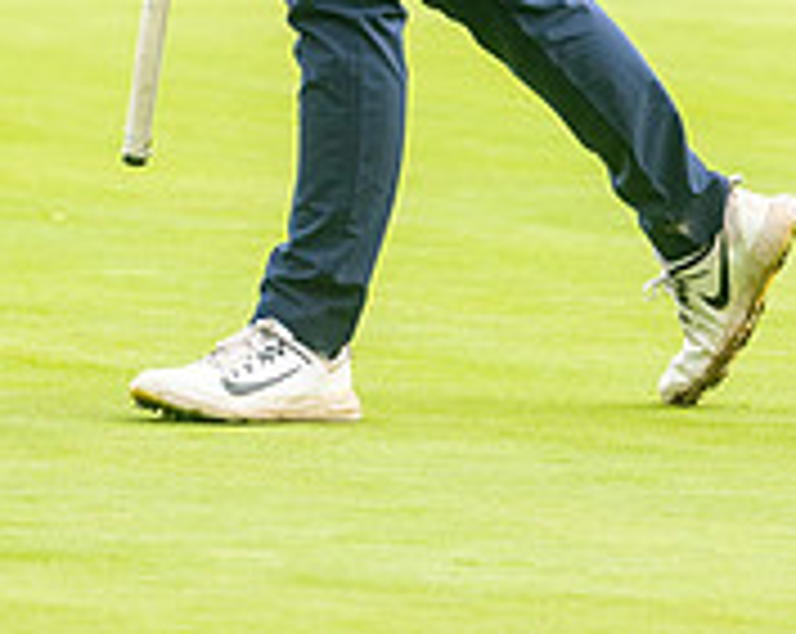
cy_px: -373
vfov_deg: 1.4
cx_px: 488
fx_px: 25260
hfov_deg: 1.8
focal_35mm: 1074
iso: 640
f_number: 4
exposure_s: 1/1250
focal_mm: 300
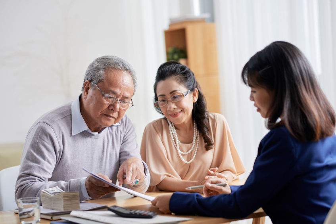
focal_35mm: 85
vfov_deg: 16.1
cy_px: 112
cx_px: 168
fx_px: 793
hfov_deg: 23.9
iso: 100
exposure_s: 1/180
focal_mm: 85
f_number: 2.8
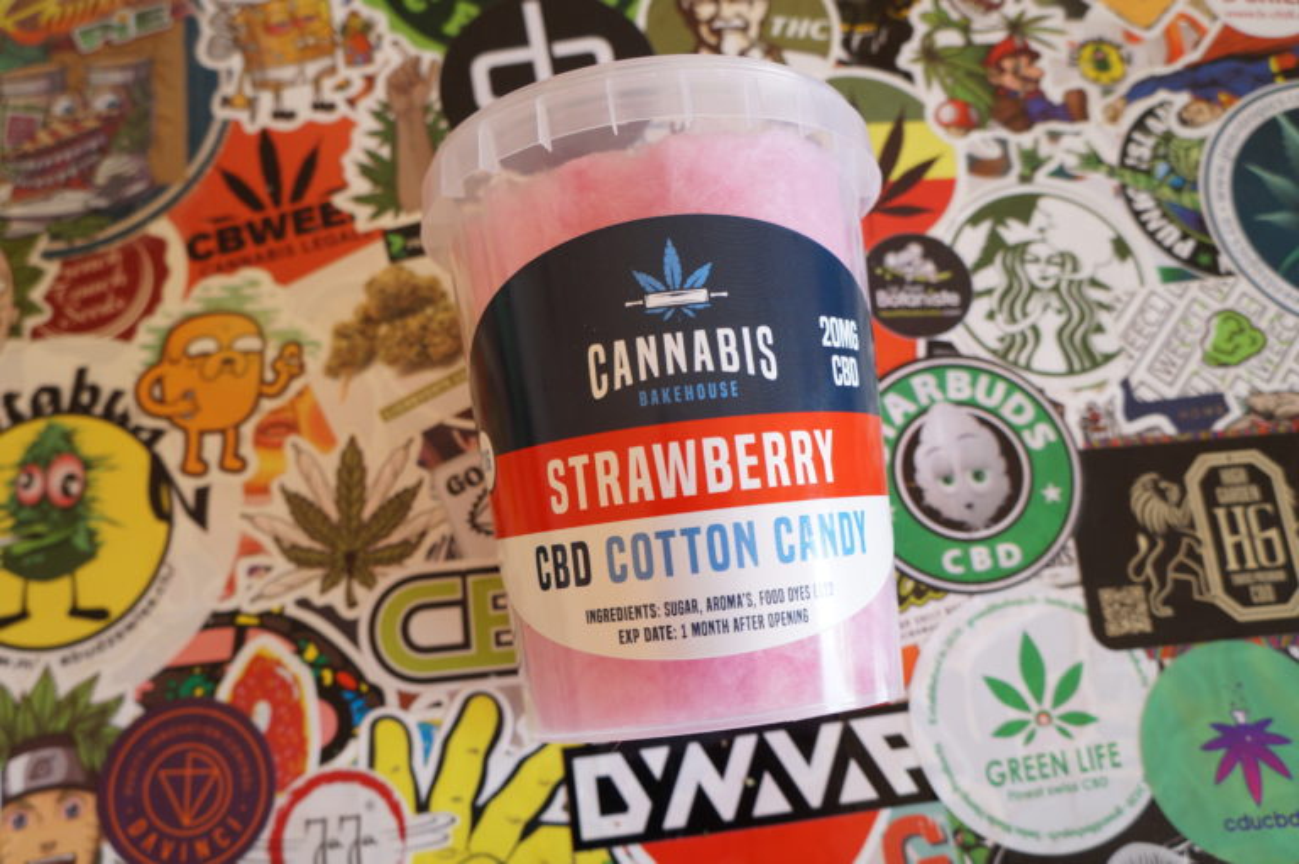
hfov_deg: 62.0
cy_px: 432
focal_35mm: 30
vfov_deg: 43.6
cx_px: 650
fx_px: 1082
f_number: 5
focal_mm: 20
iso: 400
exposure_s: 1/160
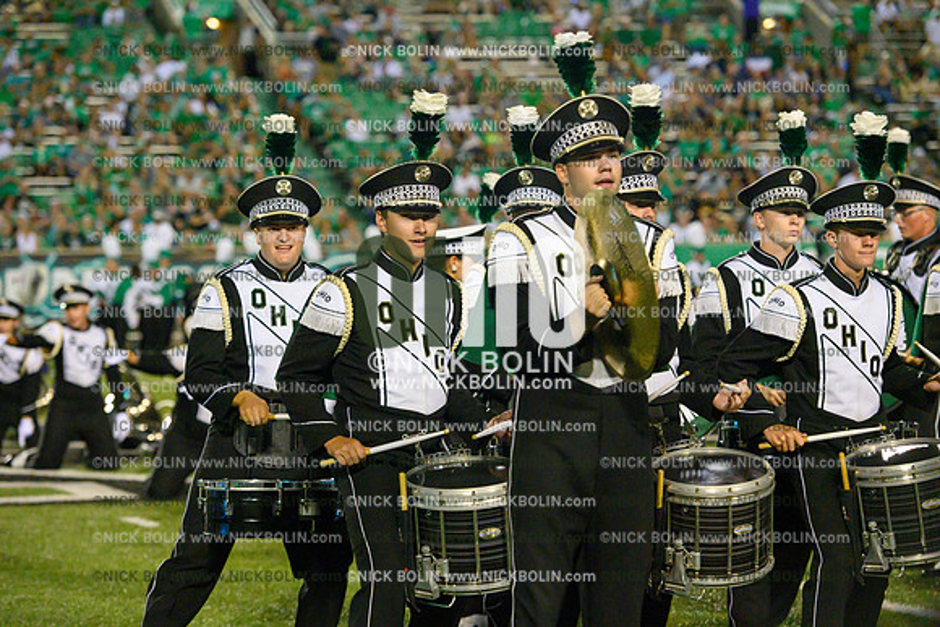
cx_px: 470
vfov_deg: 10.6
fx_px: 3395
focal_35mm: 130
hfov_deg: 15.8
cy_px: 314
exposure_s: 1/1600
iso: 10000
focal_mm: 130
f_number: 4
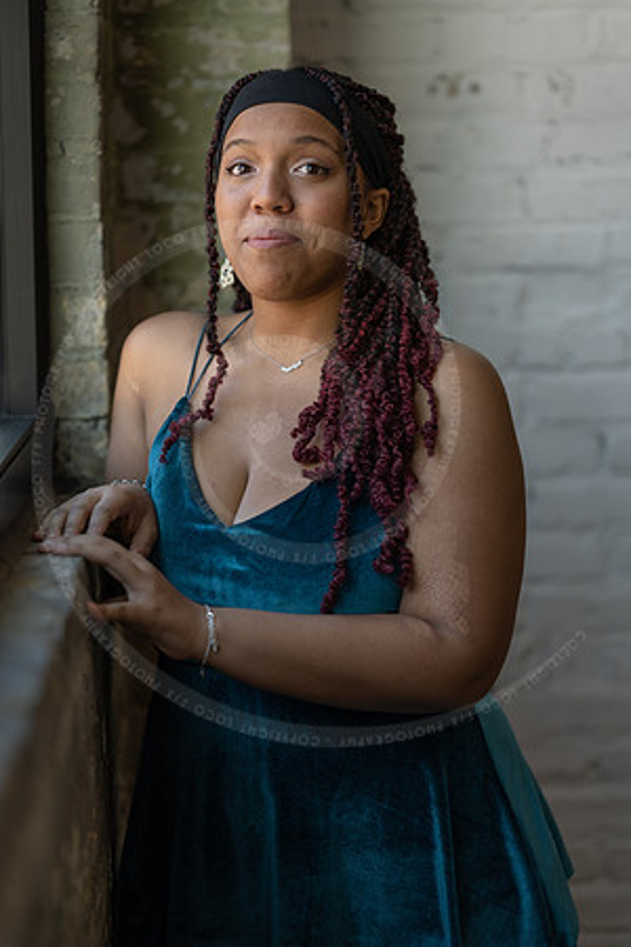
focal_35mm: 85
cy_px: 474
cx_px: 316
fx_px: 2235
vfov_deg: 23.9
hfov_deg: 16.1
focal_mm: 85
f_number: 1.8
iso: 320
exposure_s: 1/400
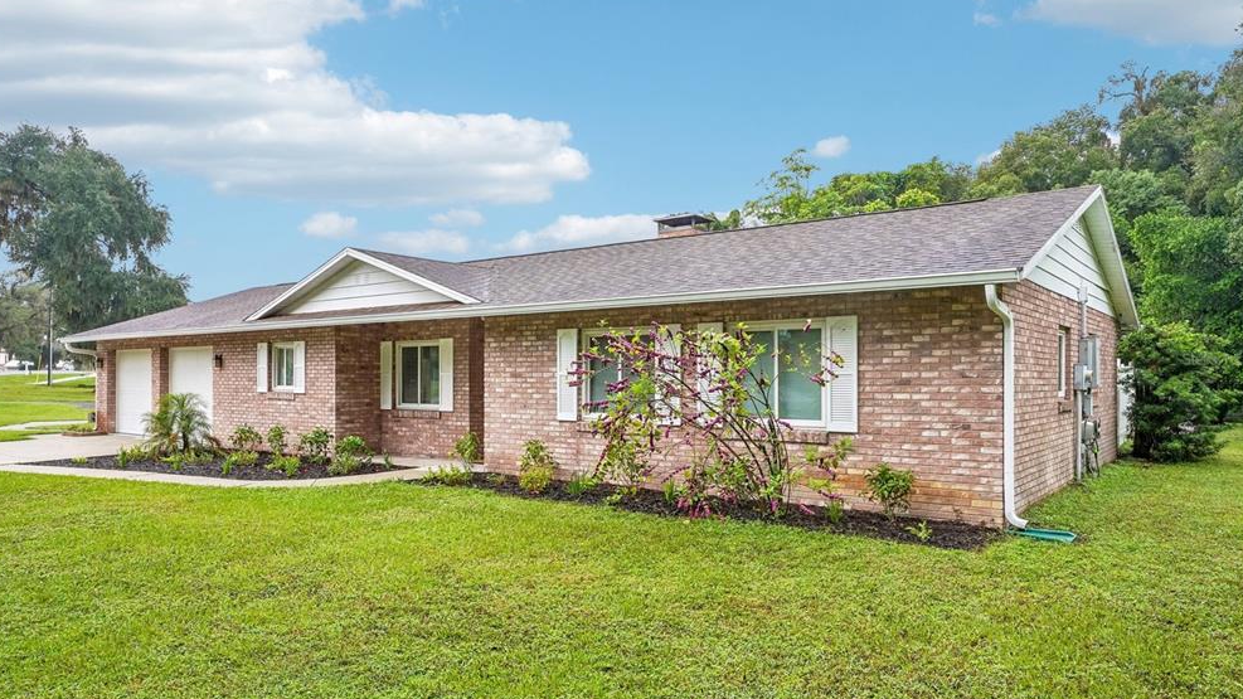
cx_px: 610
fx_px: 824
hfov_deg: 74.0
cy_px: 359
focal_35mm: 25
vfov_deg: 46.0
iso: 320
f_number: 18
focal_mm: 23
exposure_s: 1/30
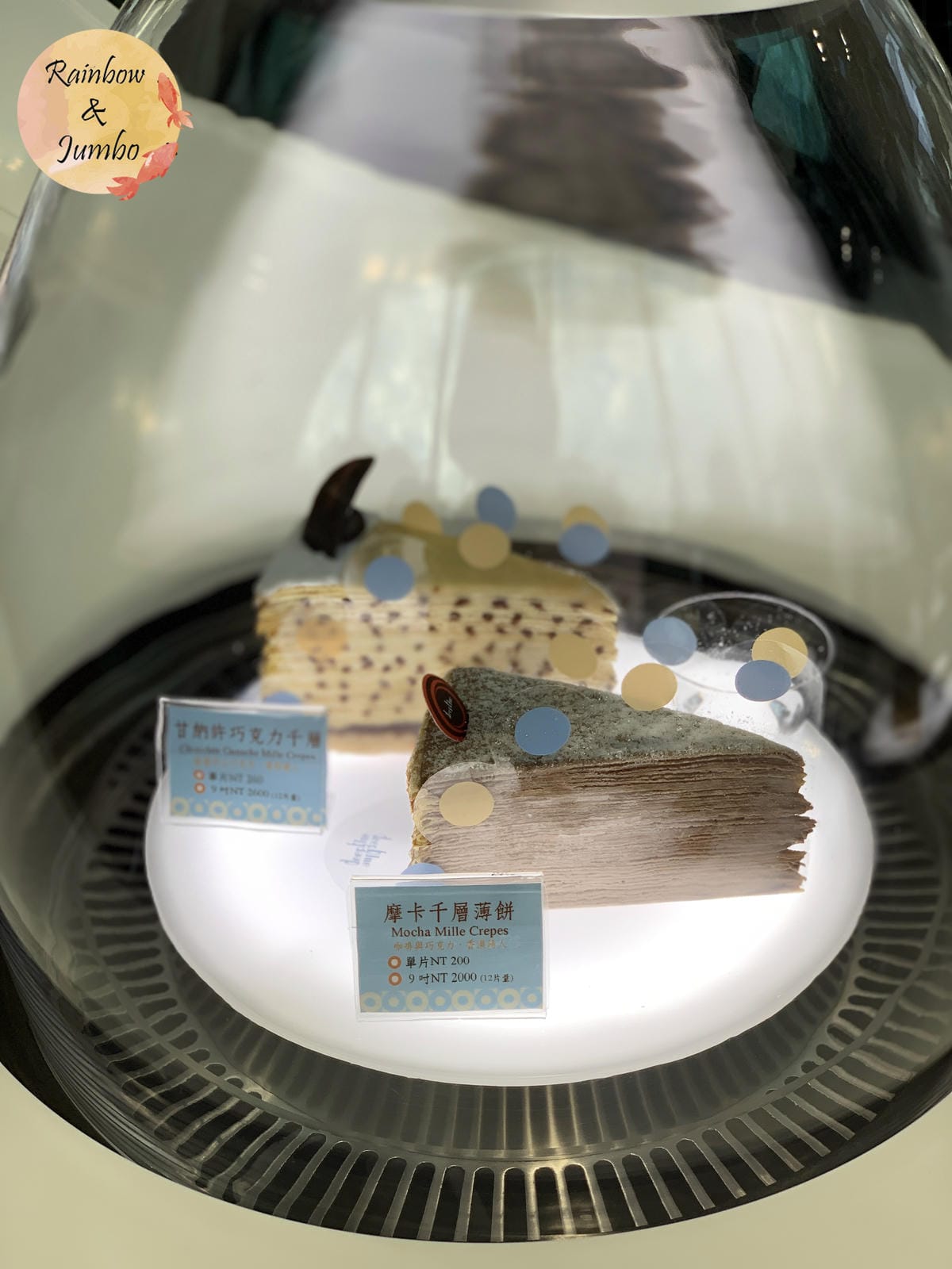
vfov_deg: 36.8
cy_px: 634
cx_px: 476
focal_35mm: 52
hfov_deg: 28.0
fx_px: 1907
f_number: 2.4
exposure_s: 1/120
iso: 20
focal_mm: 6
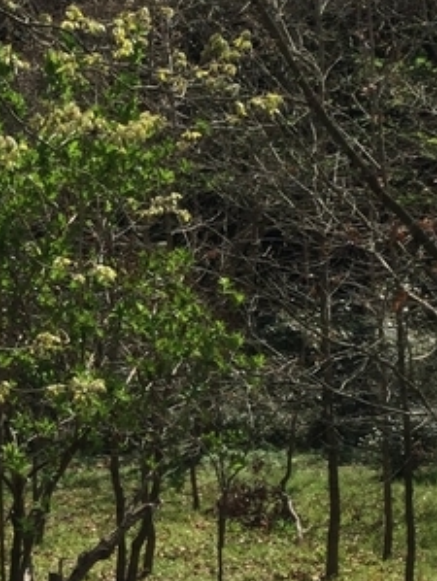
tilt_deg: +2.4
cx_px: 39
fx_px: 1780
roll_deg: +1.6
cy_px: 222
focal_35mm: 106
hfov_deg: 13.9
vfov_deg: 18.5
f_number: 2.4
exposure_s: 1/1058
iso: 25
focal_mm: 3.3
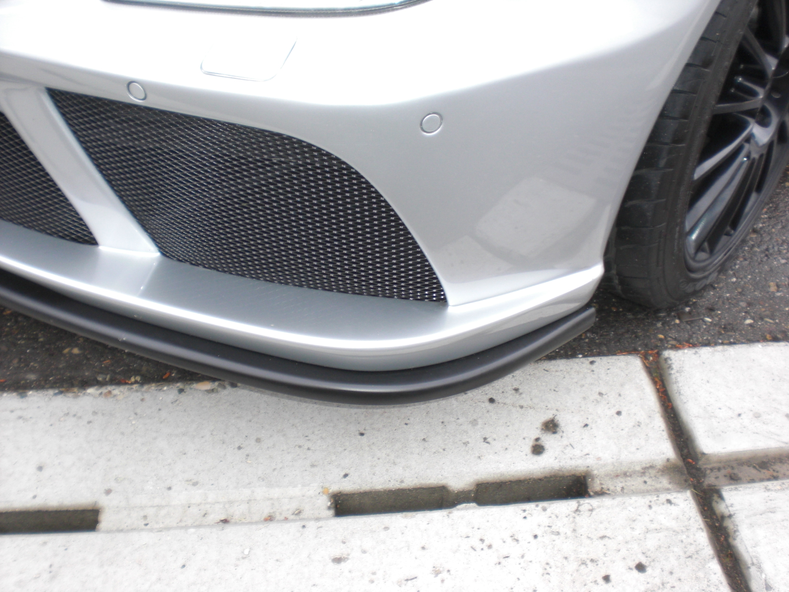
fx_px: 866
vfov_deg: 37.7
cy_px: 296
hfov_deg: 49.0
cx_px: 394
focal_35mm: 38
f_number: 3.1
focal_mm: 6.3
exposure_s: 1/100
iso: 100
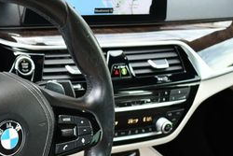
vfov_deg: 14.8
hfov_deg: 21.5
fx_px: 596
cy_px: 133
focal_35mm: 92
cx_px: 7
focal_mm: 18
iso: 560
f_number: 3.5
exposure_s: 1/250
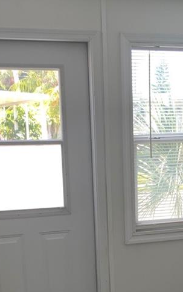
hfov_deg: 17.0
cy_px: 245
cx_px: 147
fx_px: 607
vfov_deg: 26.5
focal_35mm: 76
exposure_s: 1/120
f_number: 1.8
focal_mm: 3
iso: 25
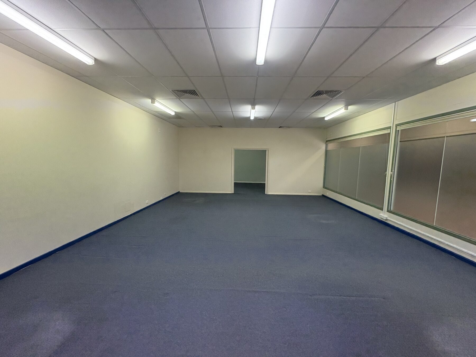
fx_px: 193
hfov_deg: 102.1
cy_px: 178
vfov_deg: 85.7
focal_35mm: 14
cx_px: 238
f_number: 2.2
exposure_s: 1/100
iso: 250
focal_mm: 2.22
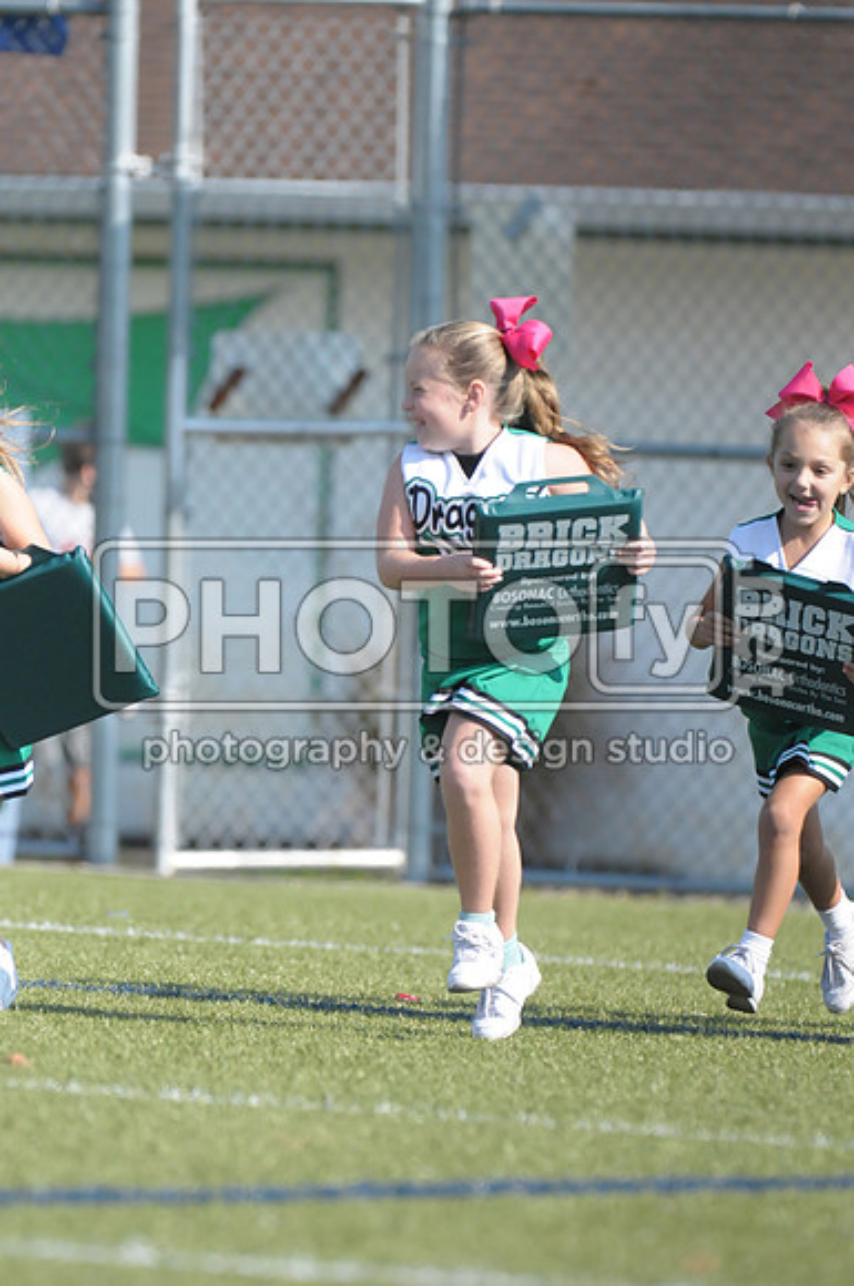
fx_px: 14453
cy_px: 643
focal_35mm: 405
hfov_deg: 3.4
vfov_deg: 5.1
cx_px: 427
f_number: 4
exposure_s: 1/6400
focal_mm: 270
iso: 1600
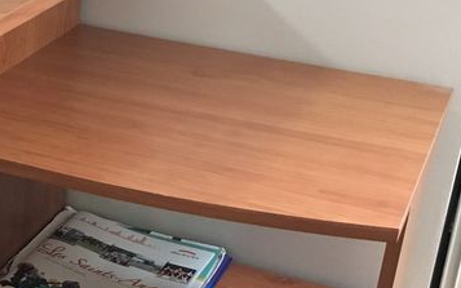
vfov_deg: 15.2
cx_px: -62
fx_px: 1080
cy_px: 150
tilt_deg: -22.7
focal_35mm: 86
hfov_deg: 22.5
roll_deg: -2.1
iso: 200
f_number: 2.2
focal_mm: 4.15
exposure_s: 1/17
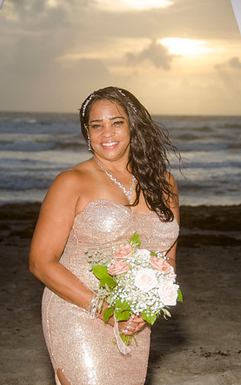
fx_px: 1009
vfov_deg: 21.6
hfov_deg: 13.6
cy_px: 195
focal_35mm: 96
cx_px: 123
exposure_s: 1/250
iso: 100
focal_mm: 62
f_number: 5.6
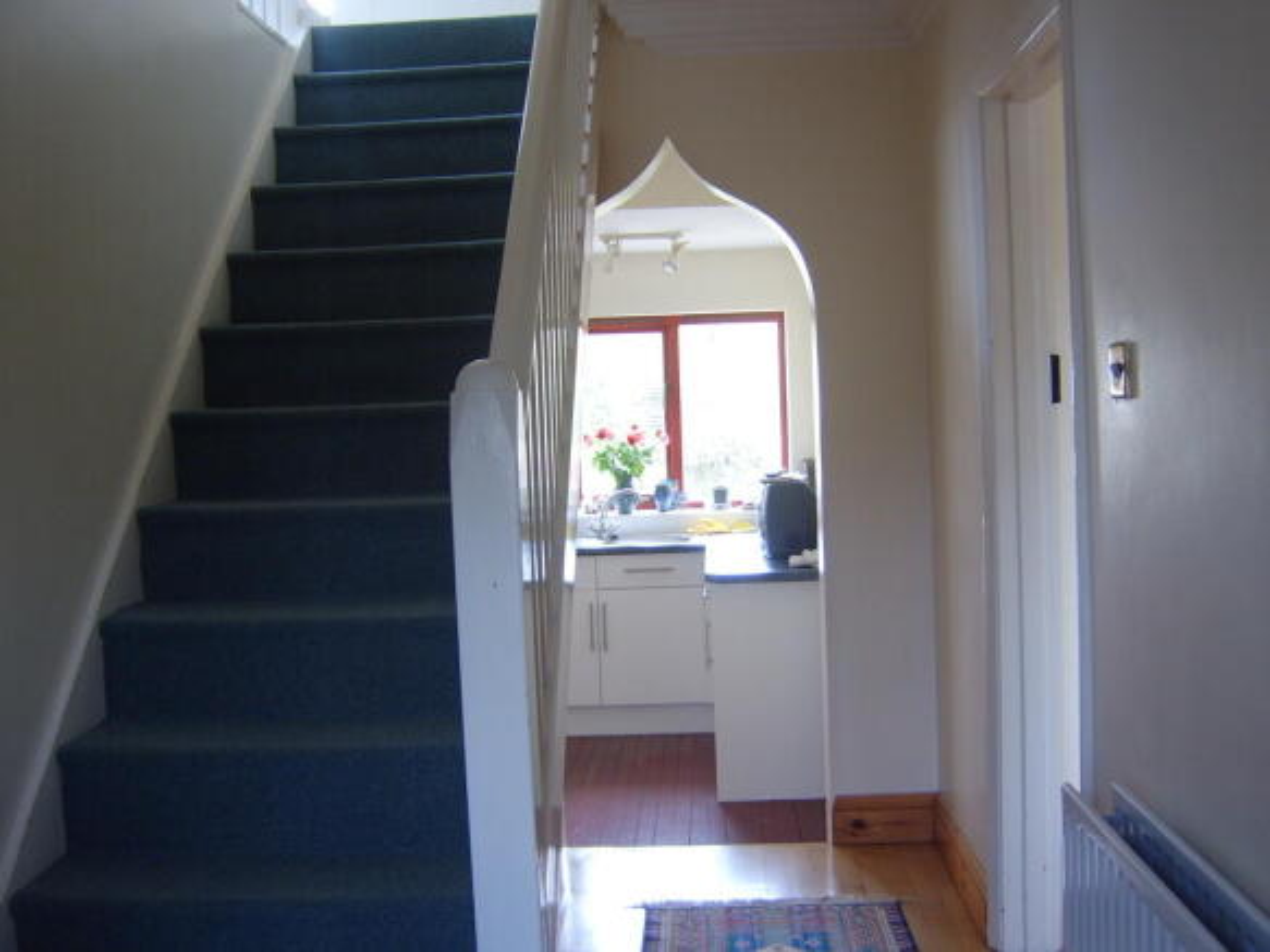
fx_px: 1137
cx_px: 635
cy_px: 476
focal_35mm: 31
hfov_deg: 58.4
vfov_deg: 45.4
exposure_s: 1/30
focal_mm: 8.13
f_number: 2.7
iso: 100
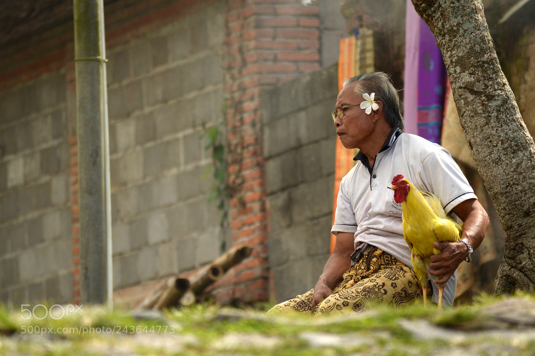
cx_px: 268
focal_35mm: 450
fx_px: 6682
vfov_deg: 3.0
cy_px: 178
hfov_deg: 4.6
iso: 400
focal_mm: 300
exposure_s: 1/800
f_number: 5.6
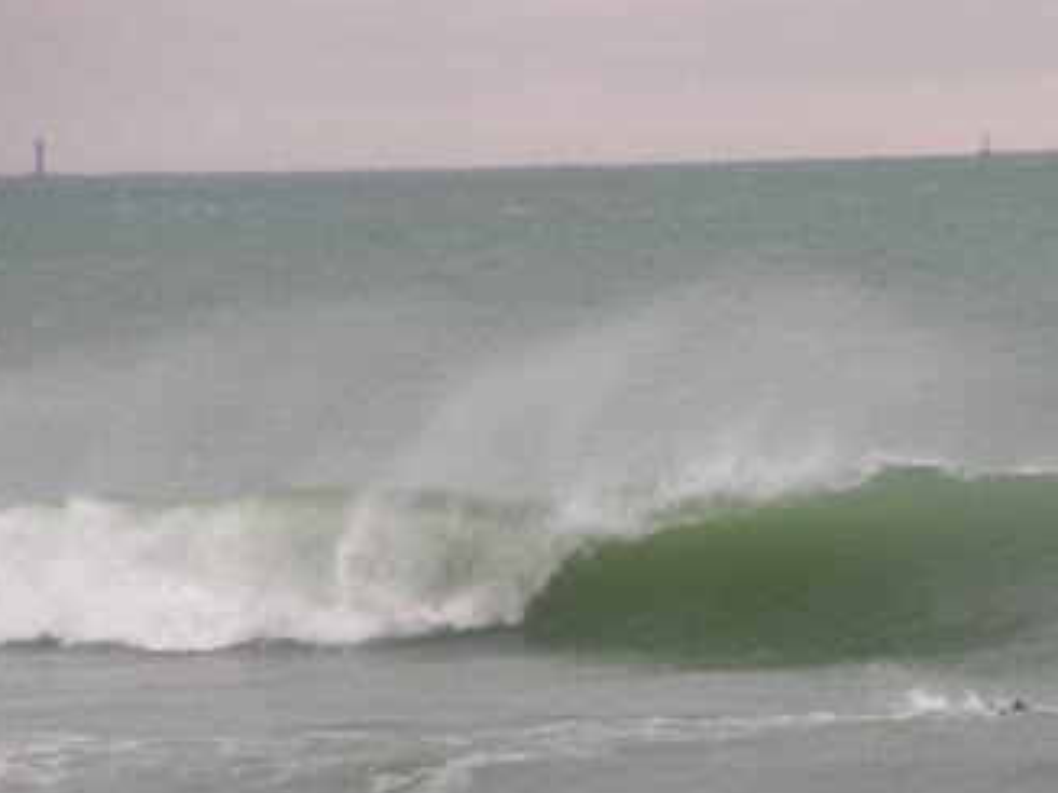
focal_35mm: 487
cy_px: 579
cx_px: 610
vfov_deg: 3.1
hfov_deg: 4.1
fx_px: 14879
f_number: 3.2
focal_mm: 48
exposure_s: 1/320
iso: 125
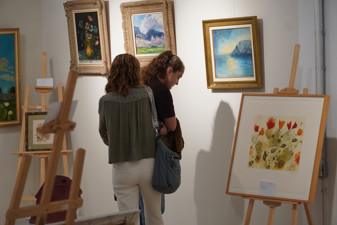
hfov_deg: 15.5
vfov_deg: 10.4
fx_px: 1236
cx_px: 168
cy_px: 112
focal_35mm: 132
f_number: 5.6
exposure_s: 1/160
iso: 1250
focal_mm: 88
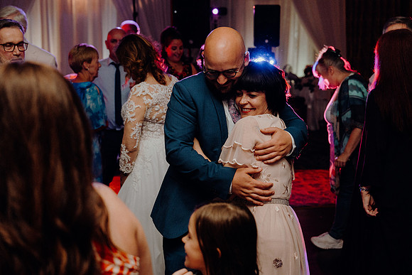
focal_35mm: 51
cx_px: 206
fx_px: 584
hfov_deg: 38.9
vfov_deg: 26.5
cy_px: 138
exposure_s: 1/200
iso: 2500
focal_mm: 51
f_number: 3.5
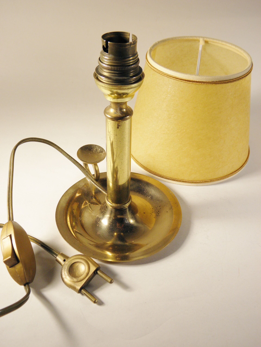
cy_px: 174
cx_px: 130
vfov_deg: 51.4
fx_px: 362
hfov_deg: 39.7
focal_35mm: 36
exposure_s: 1/80
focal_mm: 6.4
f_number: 3.7
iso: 100
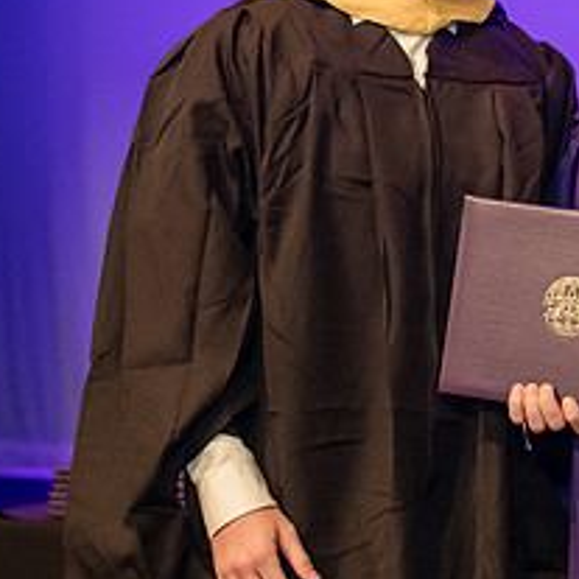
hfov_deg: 9.3
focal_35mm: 186
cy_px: 147
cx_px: 590
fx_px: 3520
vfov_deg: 9.4
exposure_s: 1/200
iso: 3200
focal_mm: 78
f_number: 4
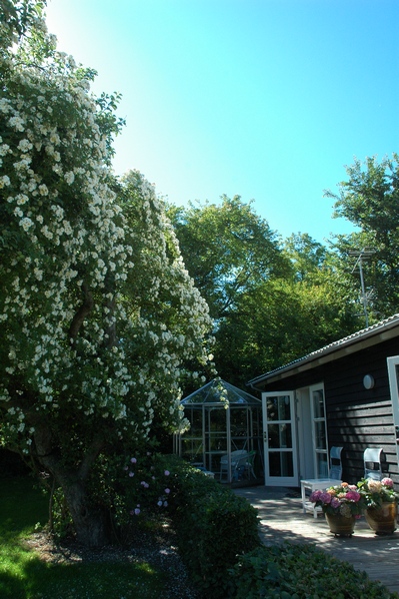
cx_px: 200
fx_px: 450
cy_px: 300
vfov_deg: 67.4
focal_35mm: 27
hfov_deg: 47.9
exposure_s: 1/250
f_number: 8
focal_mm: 18
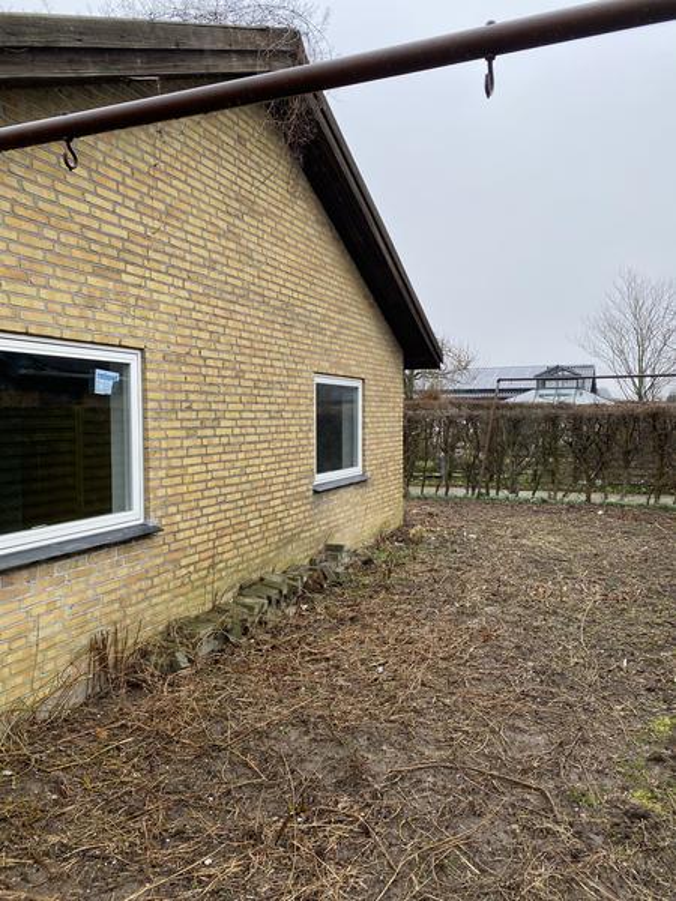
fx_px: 677
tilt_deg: -2.7
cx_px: 338
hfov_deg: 53.1
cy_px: 450
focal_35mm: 26
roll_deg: +0.6
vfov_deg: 67.3
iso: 32
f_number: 1.8
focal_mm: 4.25
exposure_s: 1/238
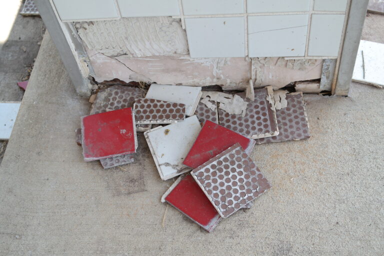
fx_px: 523
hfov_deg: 40.3
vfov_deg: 27.5
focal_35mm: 49
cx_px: 192
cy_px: 128
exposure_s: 1/125
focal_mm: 32
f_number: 4.5
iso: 100
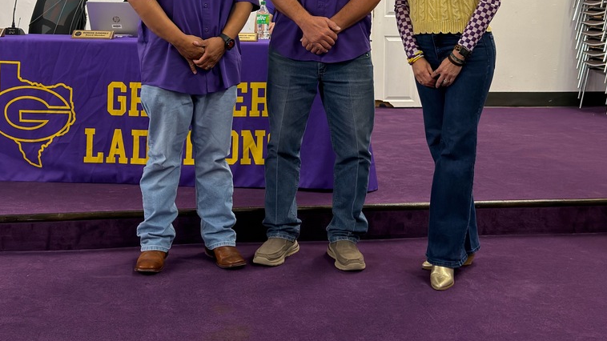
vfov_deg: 22.1
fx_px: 853
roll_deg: -0.3
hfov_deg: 39.2
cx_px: 301
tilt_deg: -1.3
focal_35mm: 53
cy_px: 42
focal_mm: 6.76
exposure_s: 1/60
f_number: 1.78
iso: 250
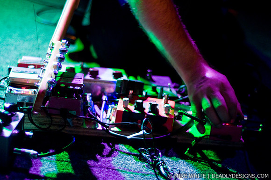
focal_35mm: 75
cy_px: 90
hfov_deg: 27.0
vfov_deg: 18.1
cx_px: 136
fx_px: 564
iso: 1000
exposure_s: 1/30
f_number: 1.8
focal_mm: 50
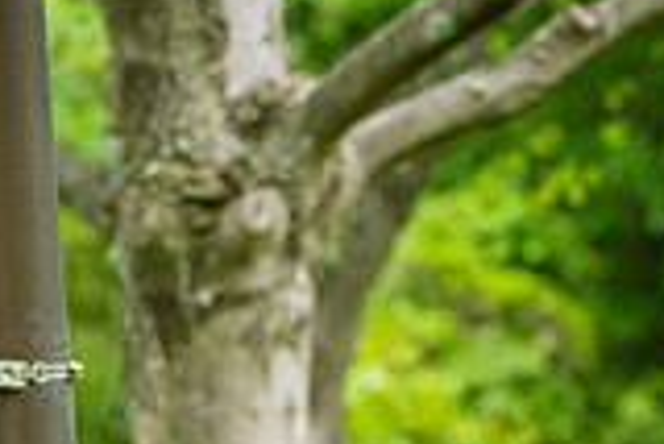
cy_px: 745
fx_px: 8363
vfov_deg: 3.0
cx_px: 133
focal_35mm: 453
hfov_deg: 4.5
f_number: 4
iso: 400
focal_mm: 105
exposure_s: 1/320
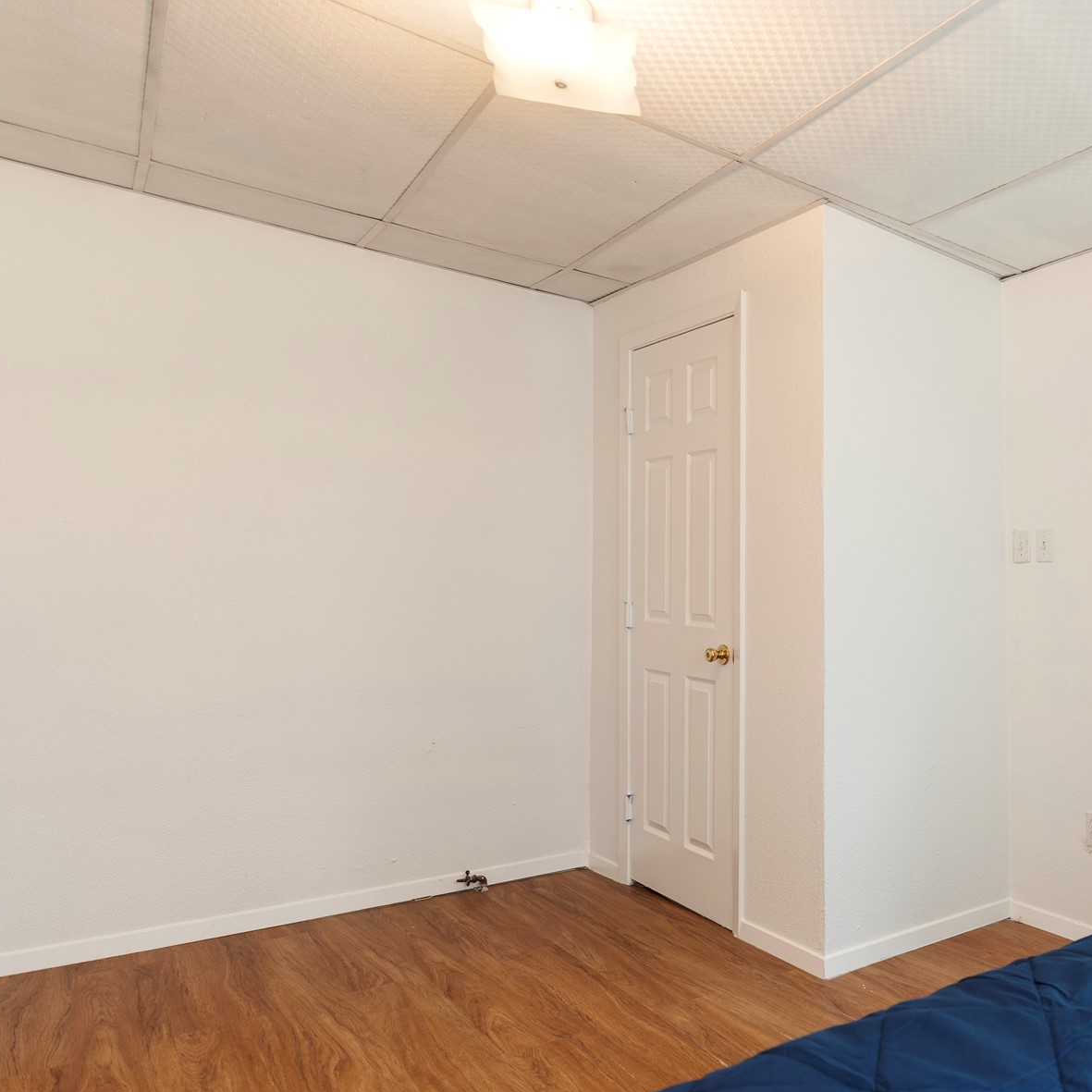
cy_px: 654
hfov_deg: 58.0
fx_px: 892
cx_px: 878
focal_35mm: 25
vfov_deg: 62.4
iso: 200
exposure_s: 1/5
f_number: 2.8
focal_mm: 16
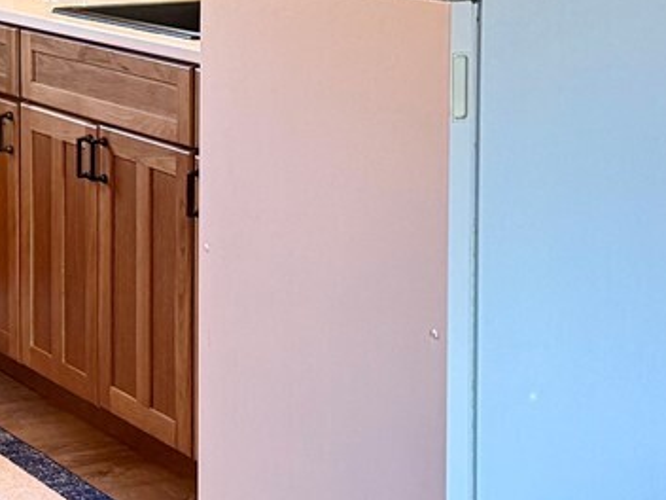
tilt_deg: -3.2
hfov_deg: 17.6
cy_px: -57
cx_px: -2
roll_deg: +0.2
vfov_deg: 13.3
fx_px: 2097
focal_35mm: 109
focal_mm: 6.76
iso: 320
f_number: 1.78
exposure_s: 1/120
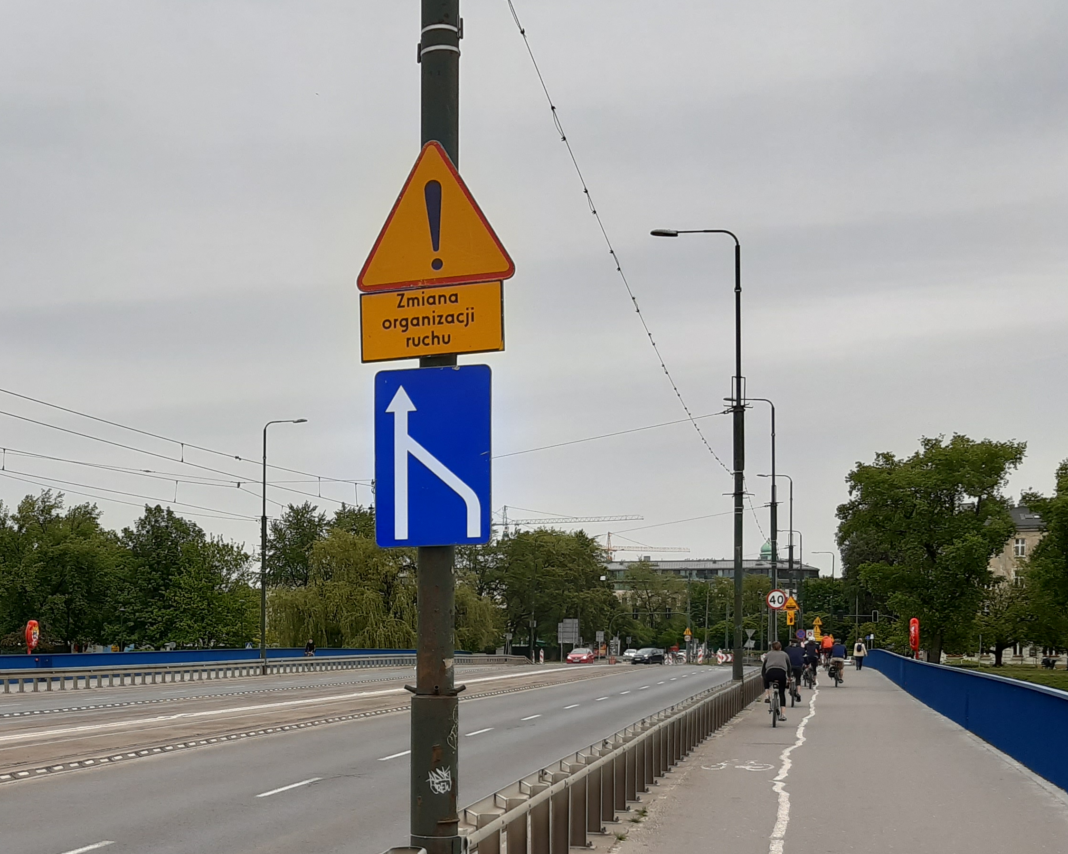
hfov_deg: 35.4
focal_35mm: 52
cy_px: 701
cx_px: 298
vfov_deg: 28.4
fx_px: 1644
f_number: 1.7
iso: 40
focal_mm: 3.92
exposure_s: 1/1385
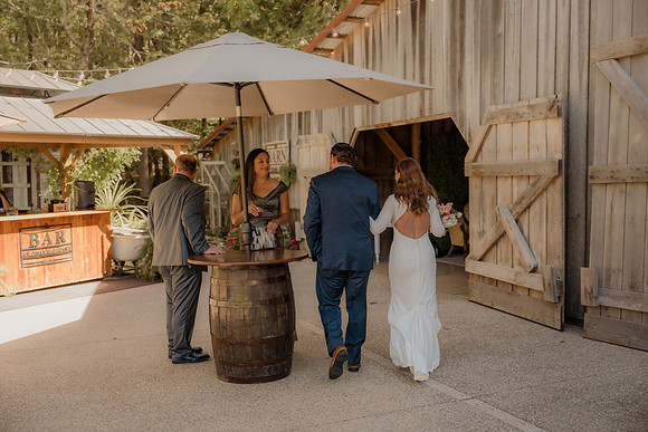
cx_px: 324
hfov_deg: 48.4
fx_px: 720
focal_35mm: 40
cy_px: 216
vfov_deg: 33.4
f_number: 2.8
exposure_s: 1/500
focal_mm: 40
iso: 400
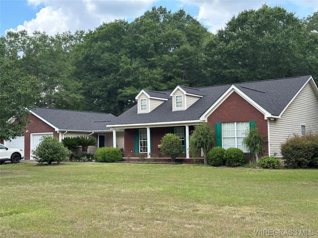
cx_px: 159
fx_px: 441
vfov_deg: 30.3
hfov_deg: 39.7
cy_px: 119
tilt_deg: +3.2
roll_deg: +0.2
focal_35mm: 48
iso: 64
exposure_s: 1/810
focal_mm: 6.86
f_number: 1.78
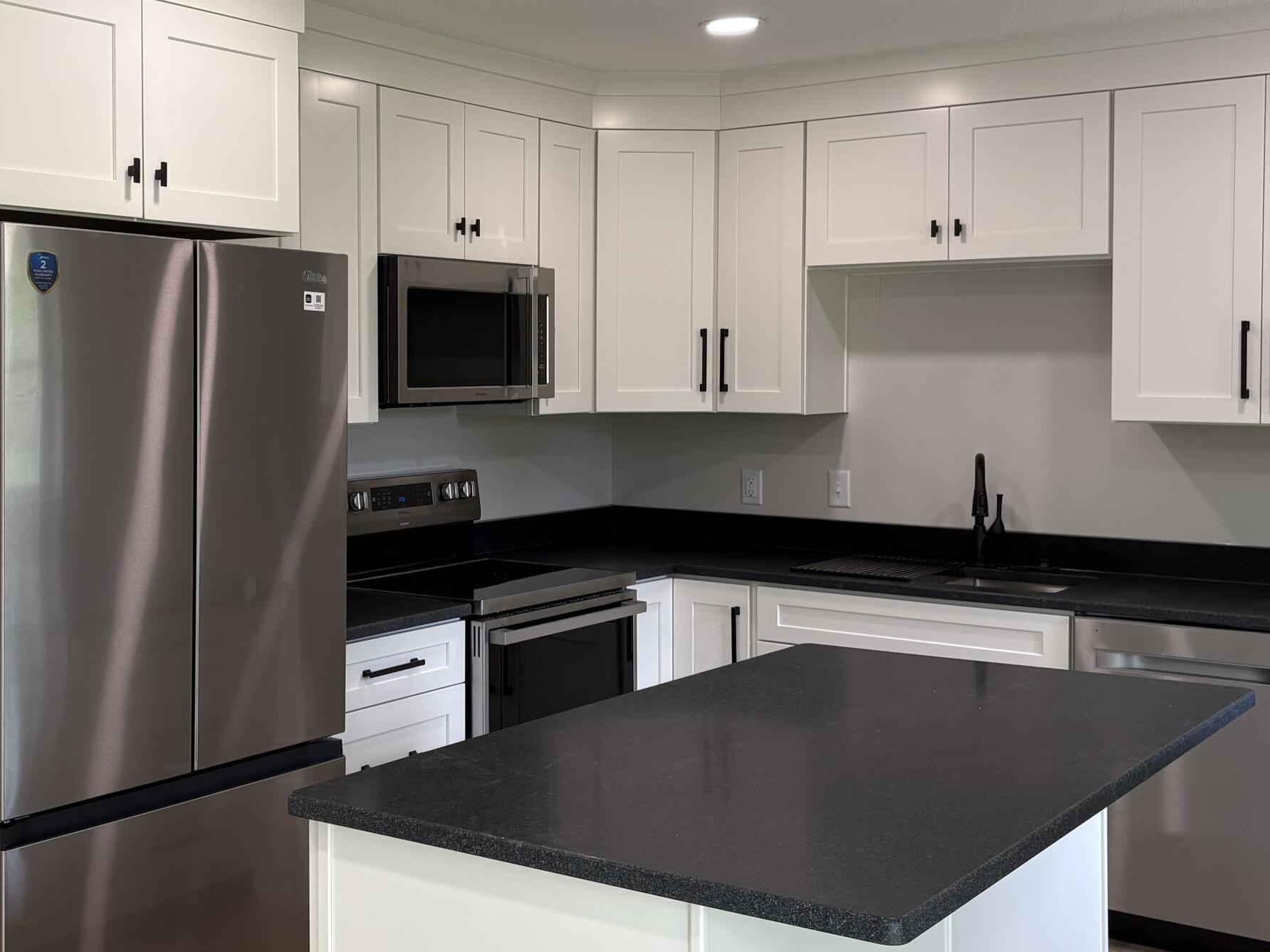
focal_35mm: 44
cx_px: 465
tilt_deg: -1.4
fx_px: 1614
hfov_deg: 42.6
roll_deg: +0.1
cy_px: 393
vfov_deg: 32.8
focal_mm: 5.96
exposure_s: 1/120
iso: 64
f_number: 1.6
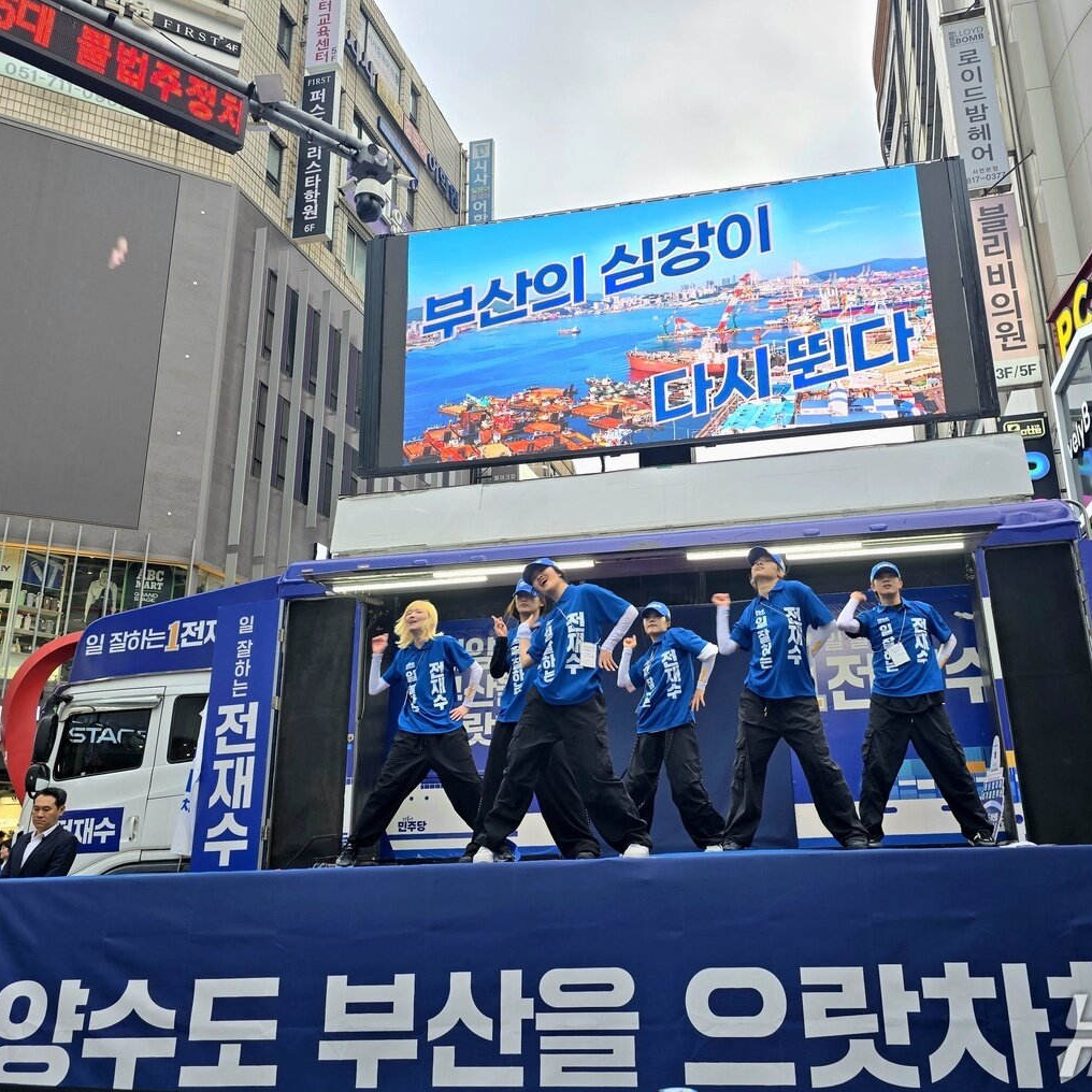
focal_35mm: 28
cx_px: 627
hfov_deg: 57.1
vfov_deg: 57.3
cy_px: 547
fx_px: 999
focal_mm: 6.3
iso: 25
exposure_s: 1/120
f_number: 1.7
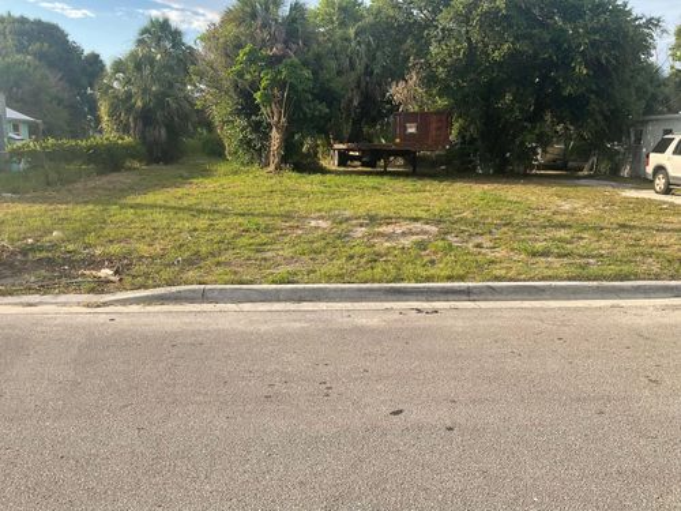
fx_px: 571
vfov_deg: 48.2
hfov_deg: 61.7
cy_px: 256
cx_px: 340
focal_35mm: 29
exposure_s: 1/580
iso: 16
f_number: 1.8
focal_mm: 3
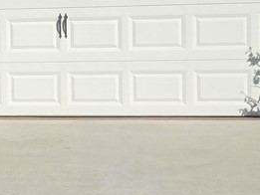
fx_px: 1060
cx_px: -51
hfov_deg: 13.6
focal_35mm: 141
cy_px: 55
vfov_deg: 10.5
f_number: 1.7
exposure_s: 1/2021
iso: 12
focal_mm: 6.3
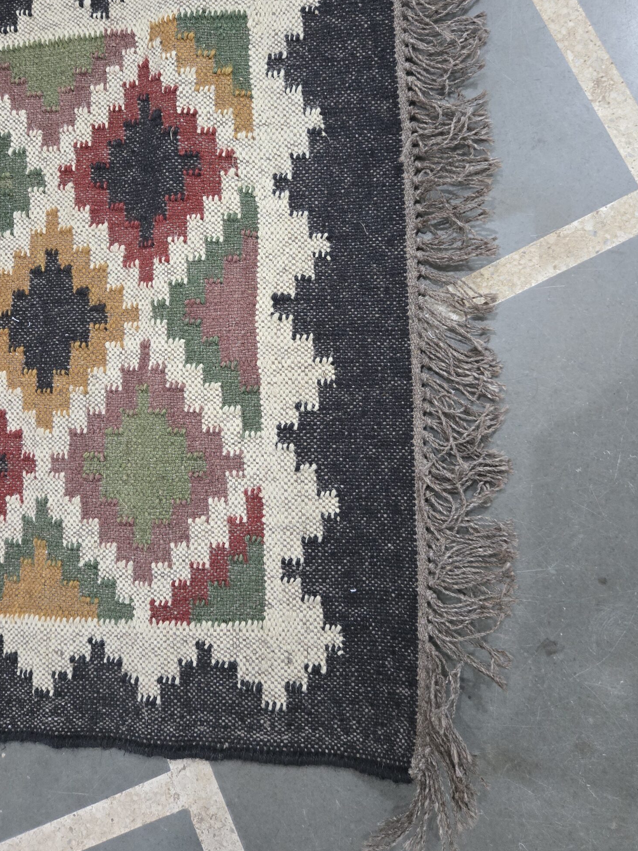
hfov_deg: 46.8
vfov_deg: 59.3
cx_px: 314
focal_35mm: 30
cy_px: 329
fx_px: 737
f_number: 1.8
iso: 800
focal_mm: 5.4
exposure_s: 1/100
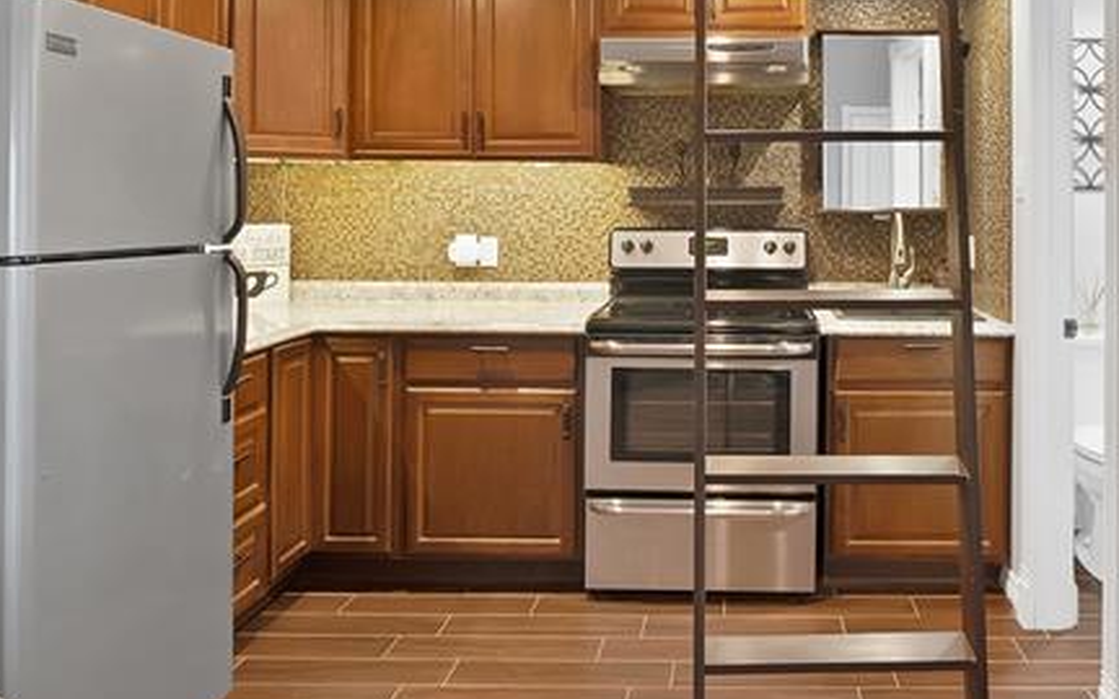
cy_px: 168
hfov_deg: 62.6
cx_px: 767
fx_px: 884
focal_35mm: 29
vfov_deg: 41.8
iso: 640
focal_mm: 12
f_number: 9
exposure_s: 6
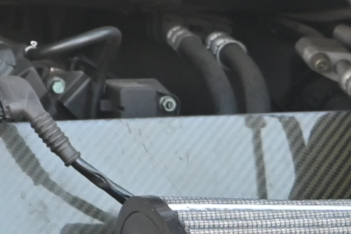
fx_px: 1297
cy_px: -180
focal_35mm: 133
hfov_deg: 14.1
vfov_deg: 9.8
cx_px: -224
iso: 500
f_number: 3.5
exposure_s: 1/125
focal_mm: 16
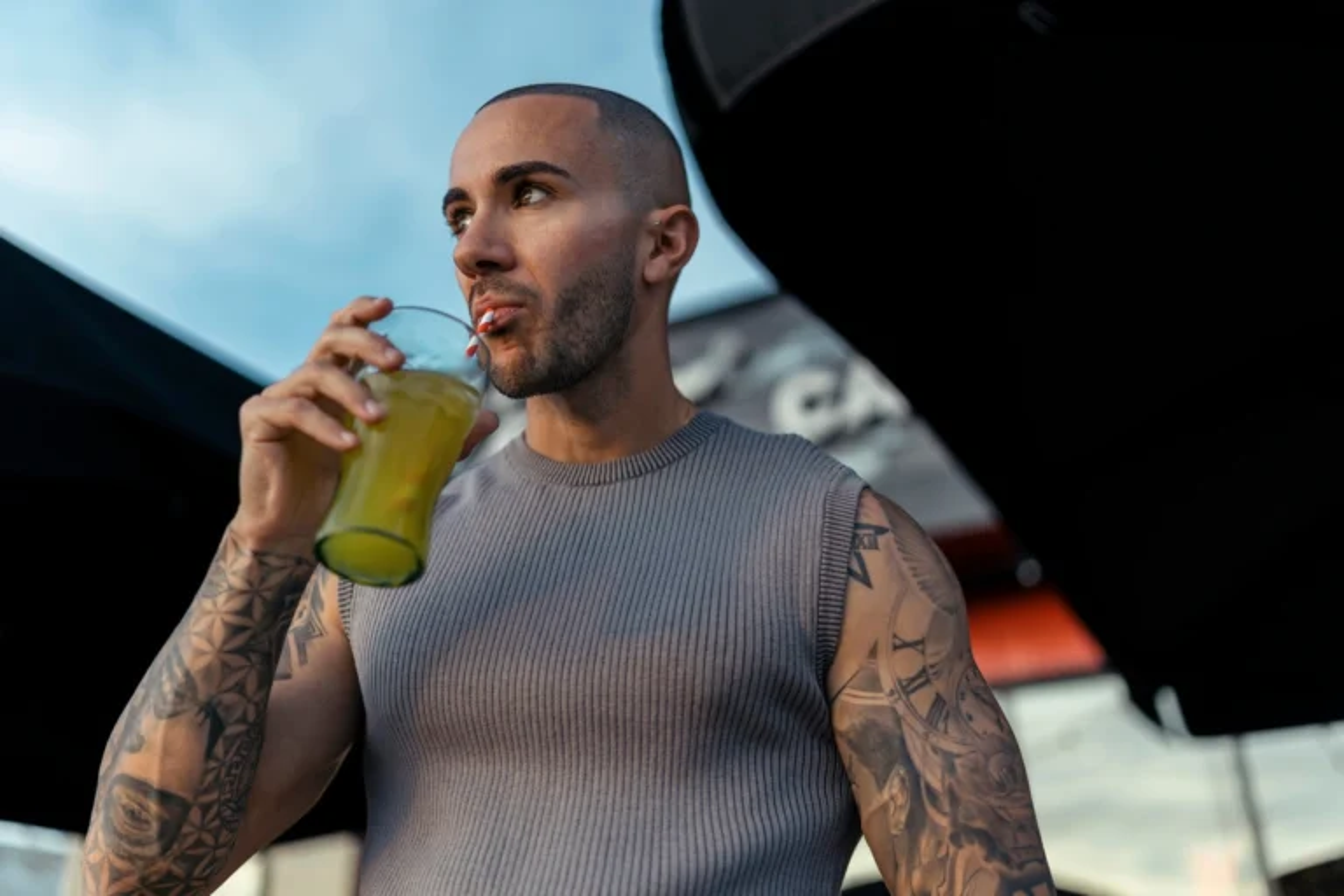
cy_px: 448
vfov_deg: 37.9
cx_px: 672
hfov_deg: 54.4
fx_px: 1307
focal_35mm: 35
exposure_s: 1/500
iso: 100
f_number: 1.4
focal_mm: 35
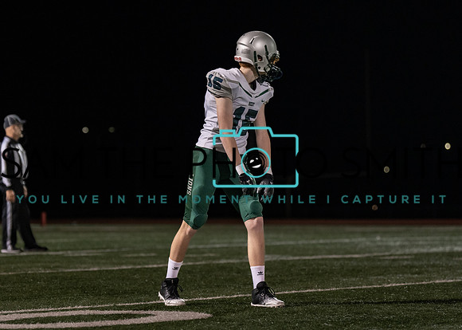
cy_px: 171
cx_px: 206
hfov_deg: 12.7
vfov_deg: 9.1
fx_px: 2073
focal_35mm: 158
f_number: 2.8
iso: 2500
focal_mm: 115
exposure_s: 1/1000
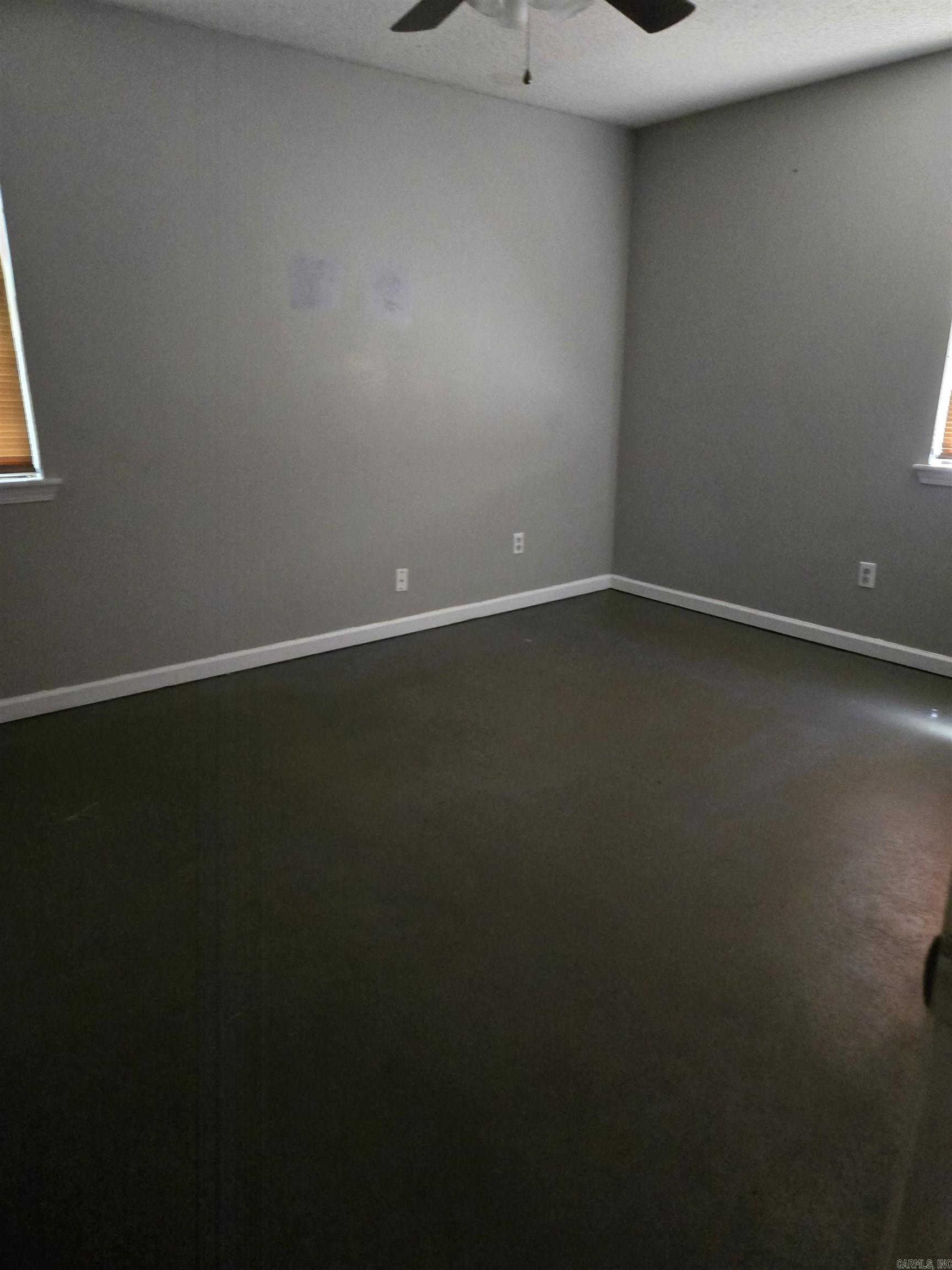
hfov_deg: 58.9
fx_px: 843
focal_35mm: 23
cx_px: 476
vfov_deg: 73.9
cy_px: 635
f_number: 1.8
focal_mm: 5.4
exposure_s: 1/40
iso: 1250
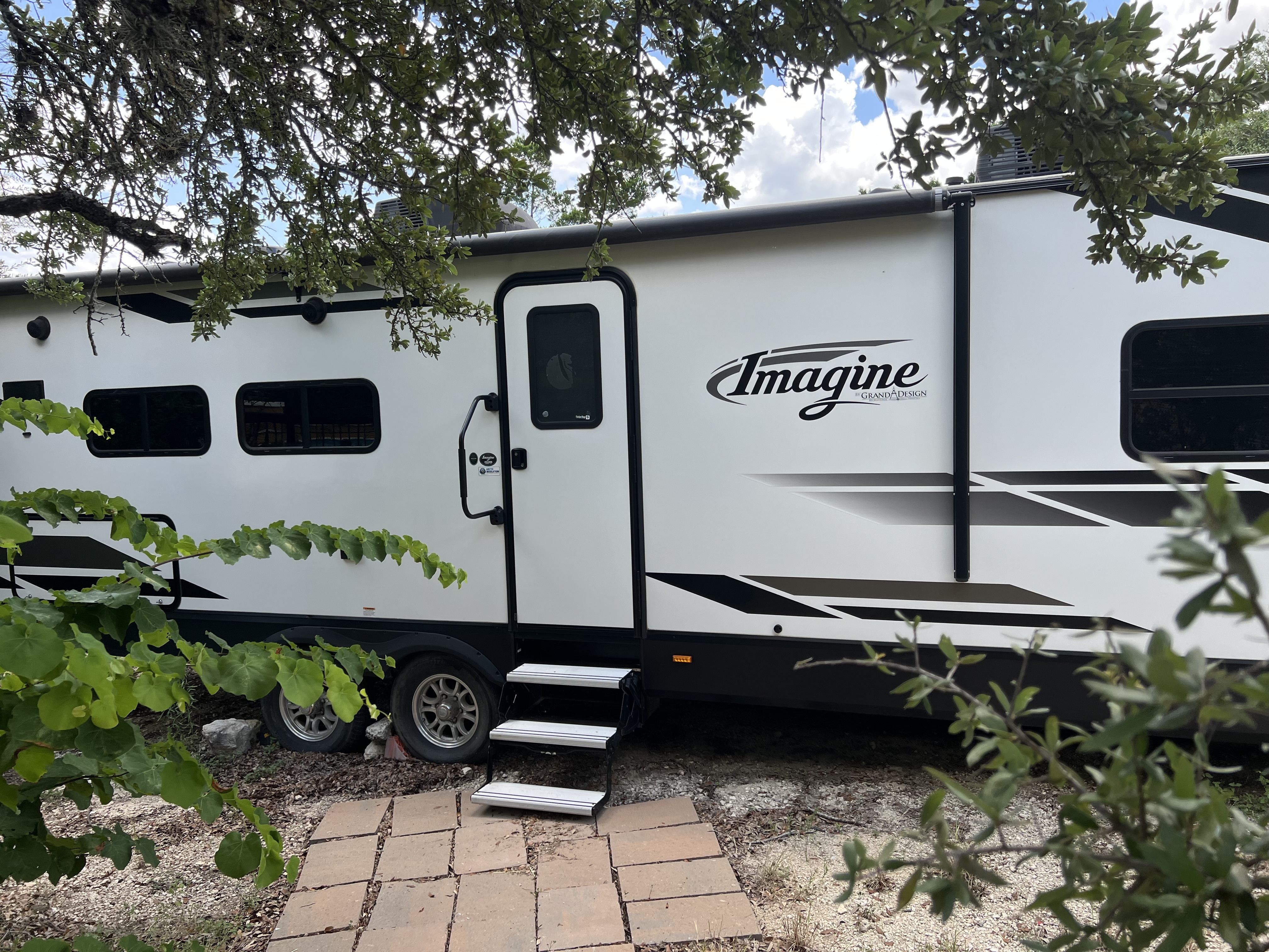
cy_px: 476
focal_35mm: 26
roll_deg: -0.2
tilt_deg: -5.9
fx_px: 953
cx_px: 634
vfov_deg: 53.1
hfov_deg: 67.3
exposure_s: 1/797
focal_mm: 5.7
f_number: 1.5
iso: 50
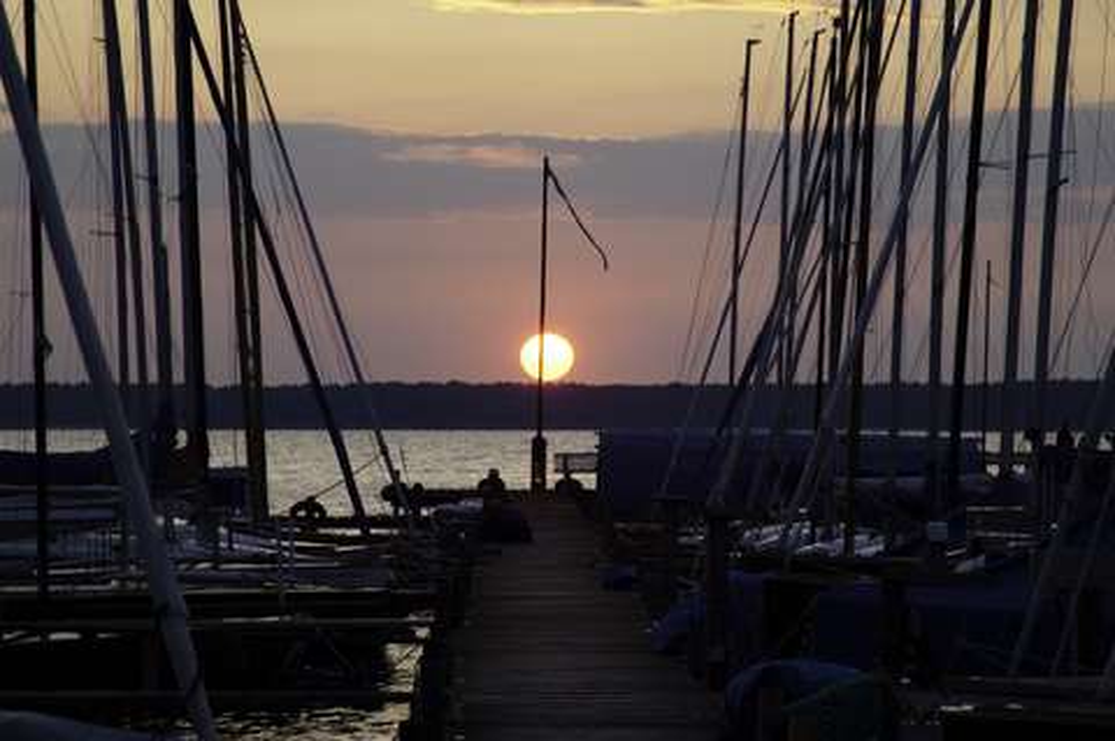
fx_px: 5569
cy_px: 370
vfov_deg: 7.6
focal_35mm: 180
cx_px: 558
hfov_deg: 11.4
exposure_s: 1/125
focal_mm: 120
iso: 250
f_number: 5.6
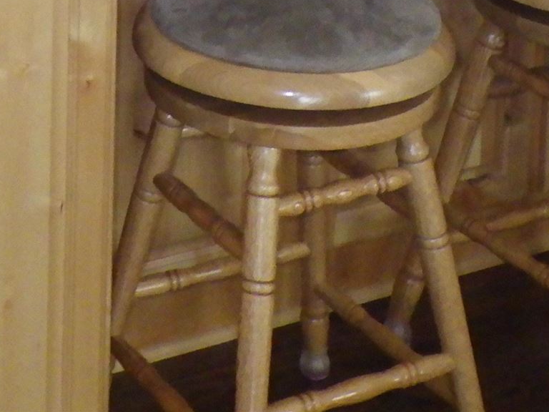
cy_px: -411
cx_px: -6
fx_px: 1776
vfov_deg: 11.8
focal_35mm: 112
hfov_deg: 17.2
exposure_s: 1/40
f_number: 3.5
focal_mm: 5
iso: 640
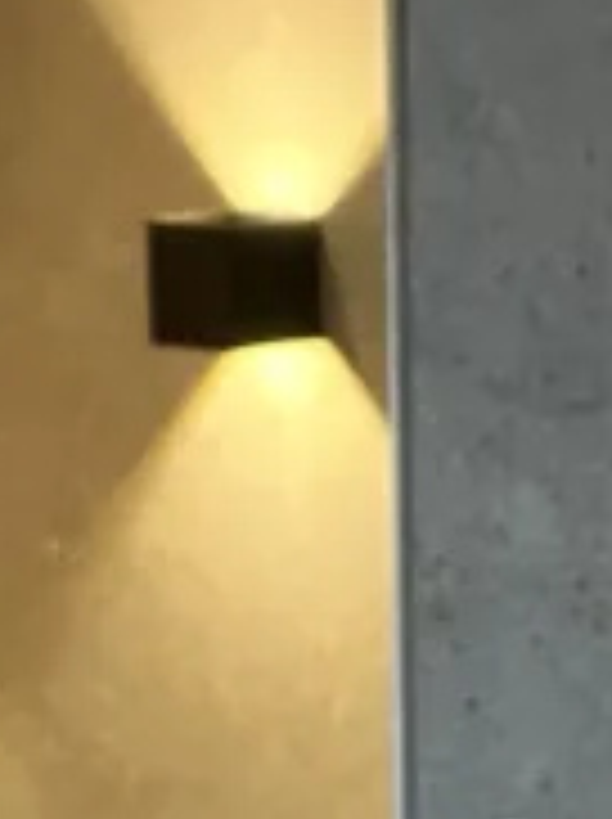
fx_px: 3592
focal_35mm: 152
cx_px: 220
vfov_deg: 12.6
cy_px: 1044
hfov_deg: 9.7
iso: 320
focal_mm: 2.71
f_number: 2.2
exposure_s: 1/50
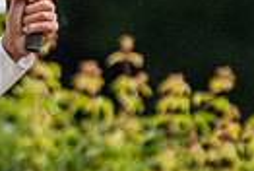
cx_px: -233
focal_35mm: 2717
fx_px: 19214
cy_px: -131
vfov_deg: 0.5
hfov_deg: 0.8
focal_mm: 410
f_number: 5.6
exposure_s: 1/1250
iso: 640
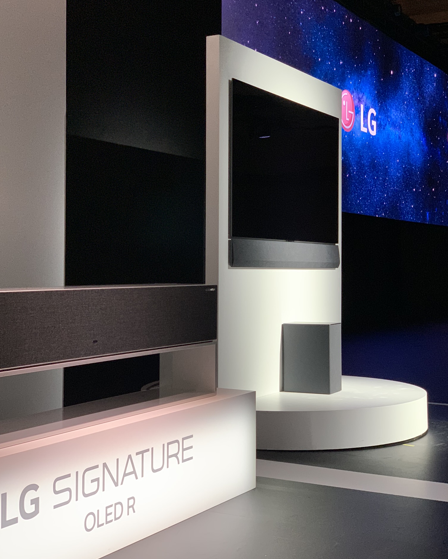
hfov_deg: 27.6
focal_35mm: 55
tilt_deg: +1.6
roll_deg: +0.2
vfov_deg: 34.1
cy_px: 268
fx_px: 912
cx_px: 223
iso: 320
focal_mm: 6
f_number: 2.4
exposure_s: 1/60
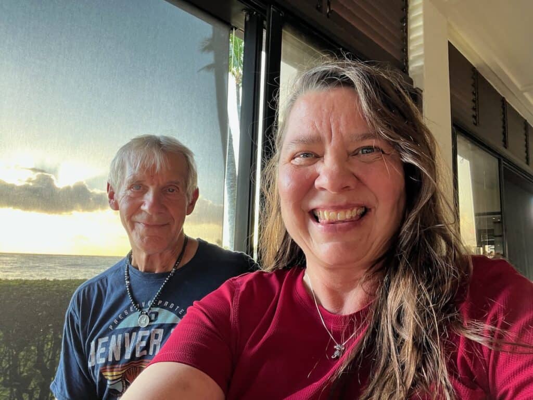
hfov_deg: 73.9
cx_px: 266
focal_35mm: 23
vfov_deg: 58.9
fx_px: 354
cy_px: 200
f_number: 2.2
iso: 125
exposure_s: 1/60
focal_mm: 2.71
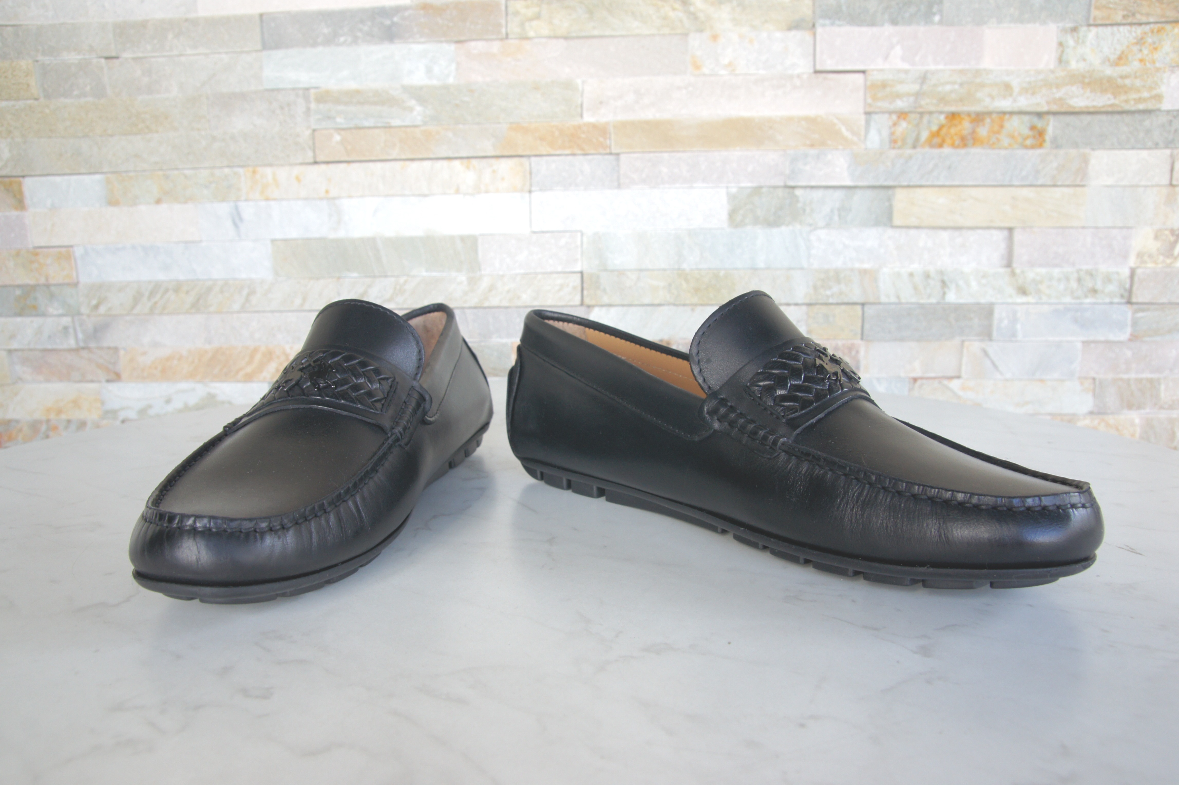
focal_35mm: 26
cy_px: 392
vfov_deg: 50.4
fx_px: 835
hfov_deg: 70.5
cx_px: 590
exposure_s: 1/60
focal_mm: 17
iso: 200
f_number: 7.1
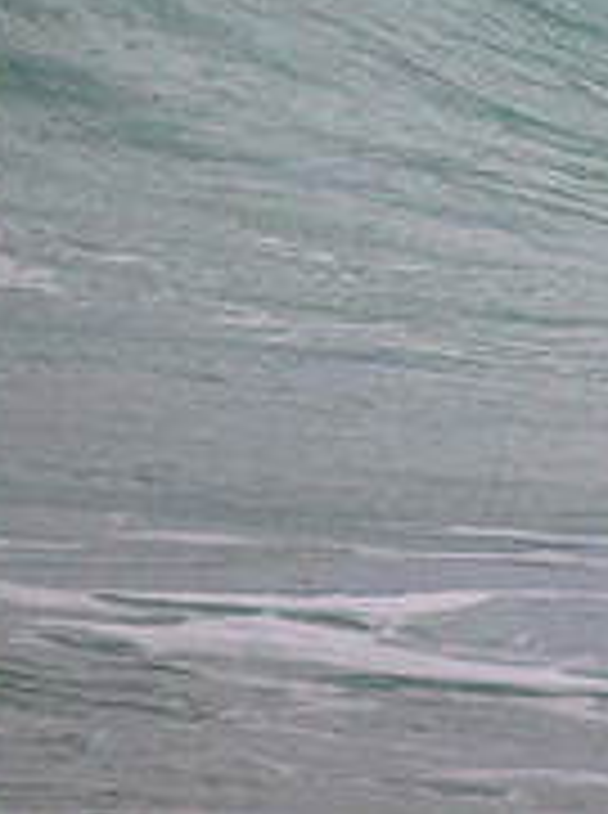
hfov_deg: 0.6
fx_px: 58050
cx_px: 1243
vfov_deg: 0.8
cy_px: -52
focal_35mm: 2470
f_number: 11
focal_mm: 800
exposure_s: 1/1250
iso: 6400
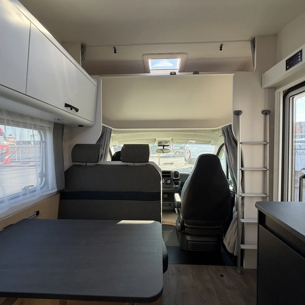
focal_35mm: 17
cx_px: 153
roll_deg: +0.4
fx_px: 169
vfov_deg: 84.0
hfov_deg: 84.0
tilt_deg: -3.8
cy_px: 153
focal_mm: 2.22
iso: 64
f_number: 2.2
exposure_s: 1/121
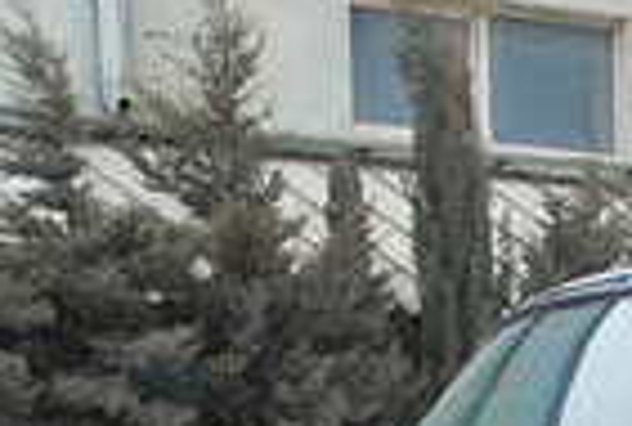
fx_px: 2712
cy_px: 691
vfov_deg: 8.7
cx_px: 1044
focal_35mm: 154
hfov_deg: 12.4
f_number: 5.6
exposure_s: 1/125
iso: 180
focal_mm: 22
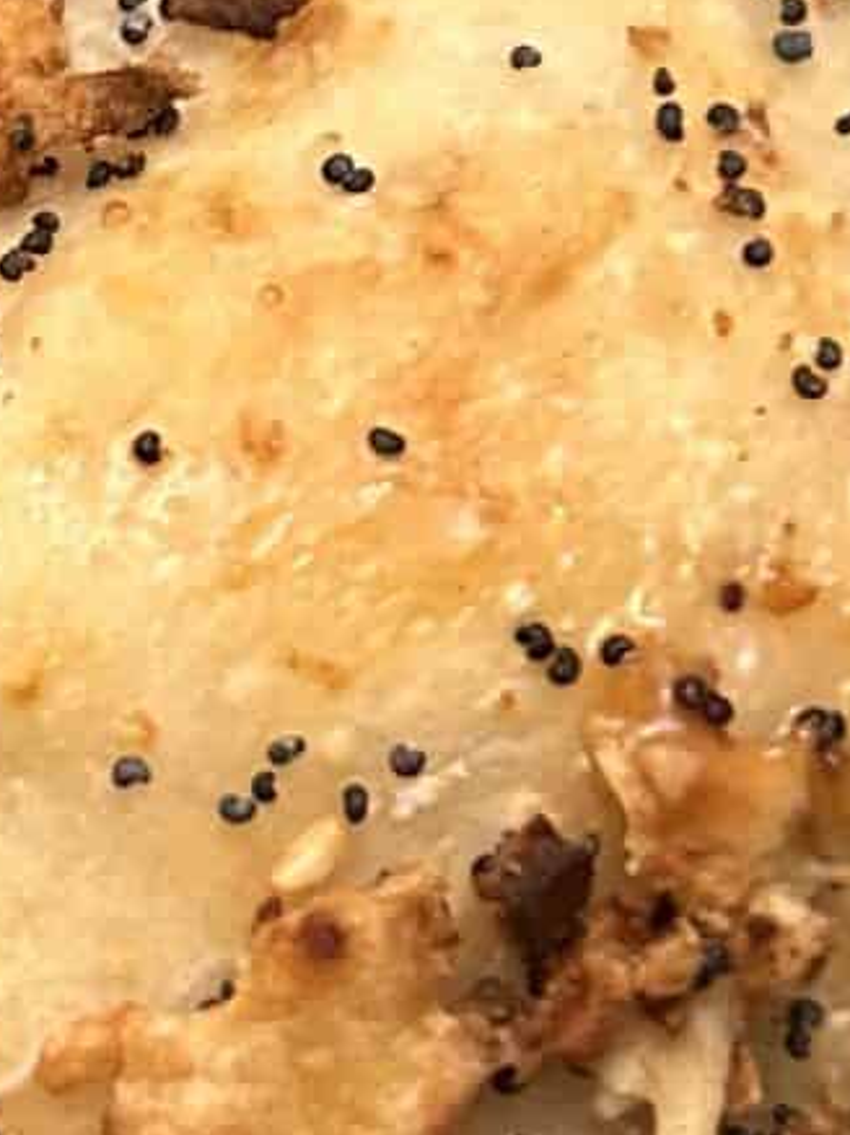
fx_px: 4981
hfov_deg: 9.7
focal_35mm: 152
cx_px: -39
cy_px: 523
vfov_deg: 13.0
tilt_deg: -58.6
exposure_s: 1/60
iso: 400
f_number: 1.5
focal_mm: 5.7
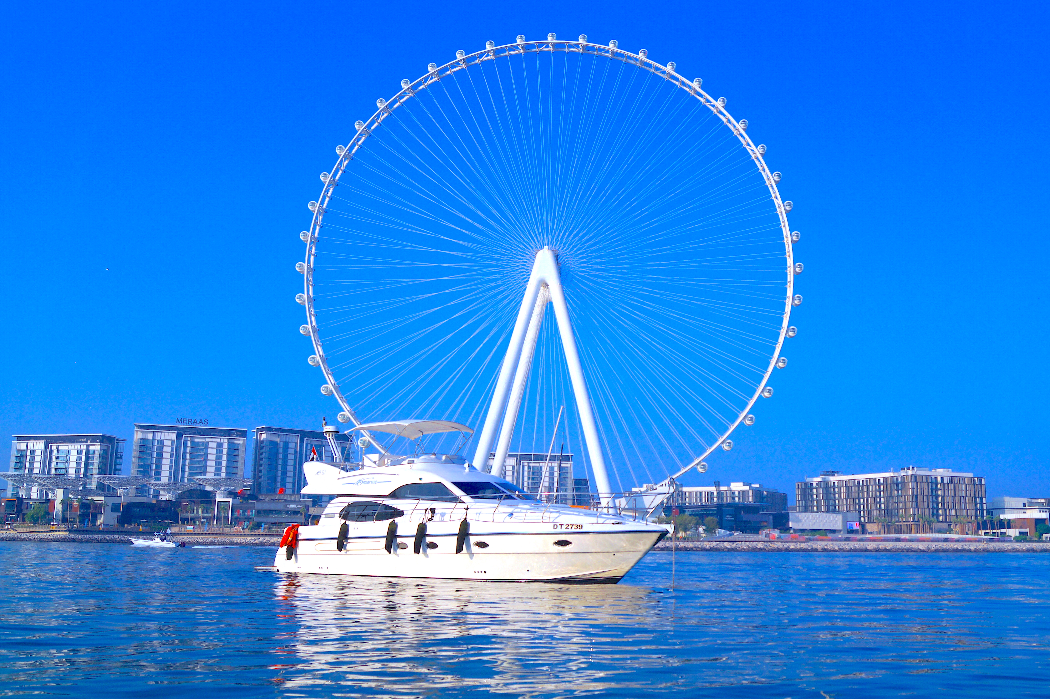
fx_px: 962
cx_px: 525
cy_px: 350
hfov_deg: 57.2
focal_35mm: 33
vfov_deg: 39.9
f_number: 5
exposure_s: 1/1250
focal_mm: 22
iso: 100
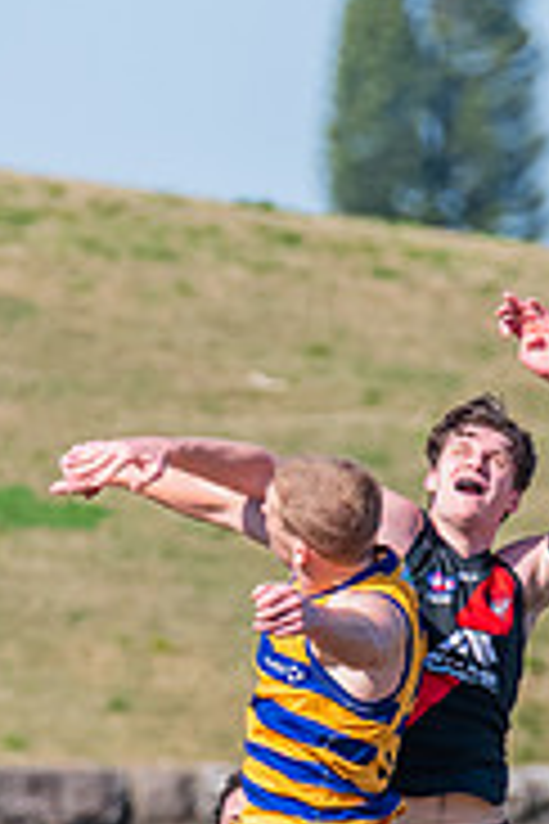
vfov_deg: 1.1
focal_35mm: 1864
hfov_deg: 0.7
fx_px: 42636
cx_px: 80
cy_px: 670
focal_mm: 450
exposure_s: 1/1600
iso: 800
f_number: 9
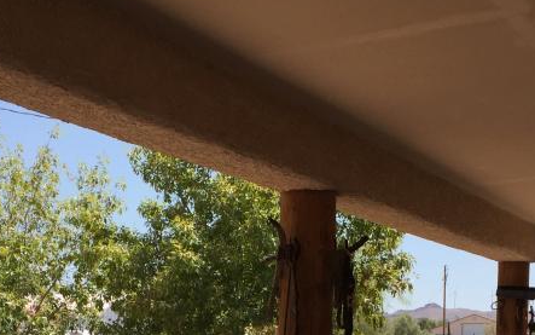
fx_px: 1035
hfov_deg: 28.9
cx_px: 214
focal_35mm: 71
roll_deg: -1.1
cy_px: 454
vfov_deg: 17.1
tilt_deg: -5.6
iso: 32
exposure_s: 1/2475
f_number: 2.2
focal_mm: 4.15
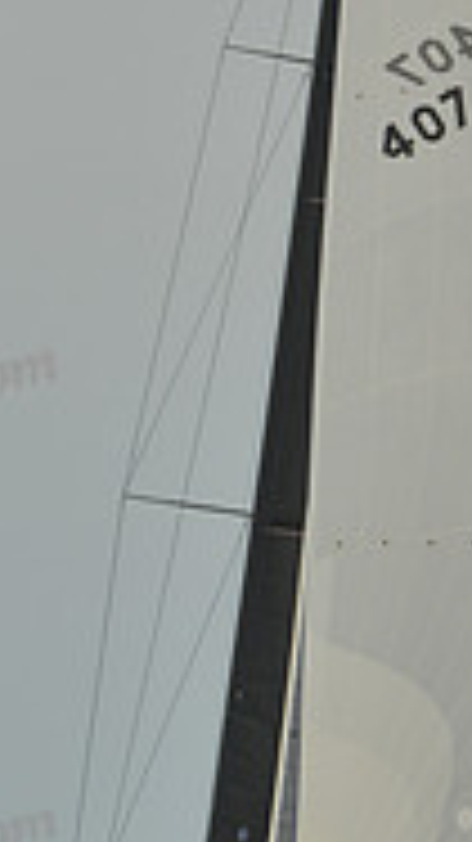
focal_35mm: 537
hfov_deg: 2.3
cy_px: 135
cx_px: 290
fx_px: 11964
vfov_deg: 4.0
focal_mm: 165
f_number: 6.3
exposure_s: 1/1250
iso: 400
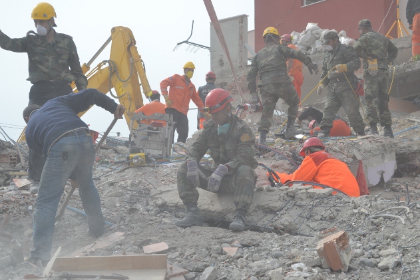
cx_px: 212
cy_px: 139
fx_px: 852
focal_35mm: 73
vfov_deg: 18.7
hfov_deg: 27.7
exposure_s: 1/250
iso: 100
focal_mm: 48
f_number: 8
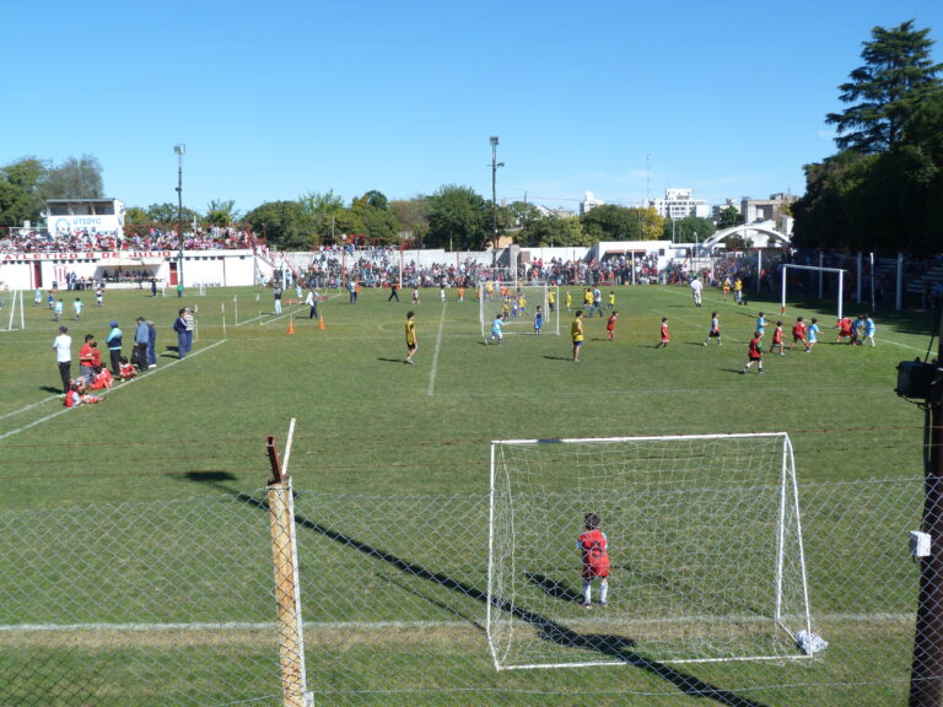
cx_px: 472
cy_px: 354
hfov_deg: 49.0
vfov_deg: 37.7
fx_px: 1035
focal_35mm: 38
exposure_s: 1/640
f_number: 3.6
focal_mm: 6.8
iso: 80
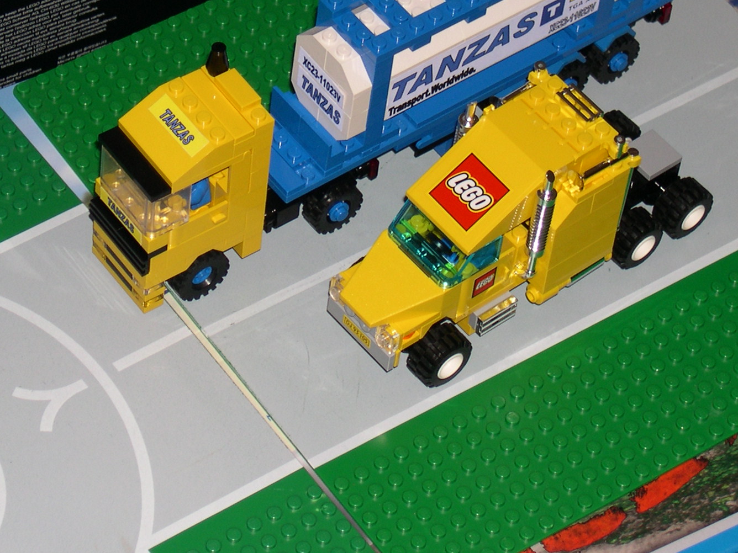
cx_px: 314
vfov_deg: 10.0
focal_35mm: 148
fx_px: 3155
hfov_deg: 13.3
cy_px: 122
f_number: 4.4
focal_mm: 18.4
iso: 100
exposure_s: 1/60
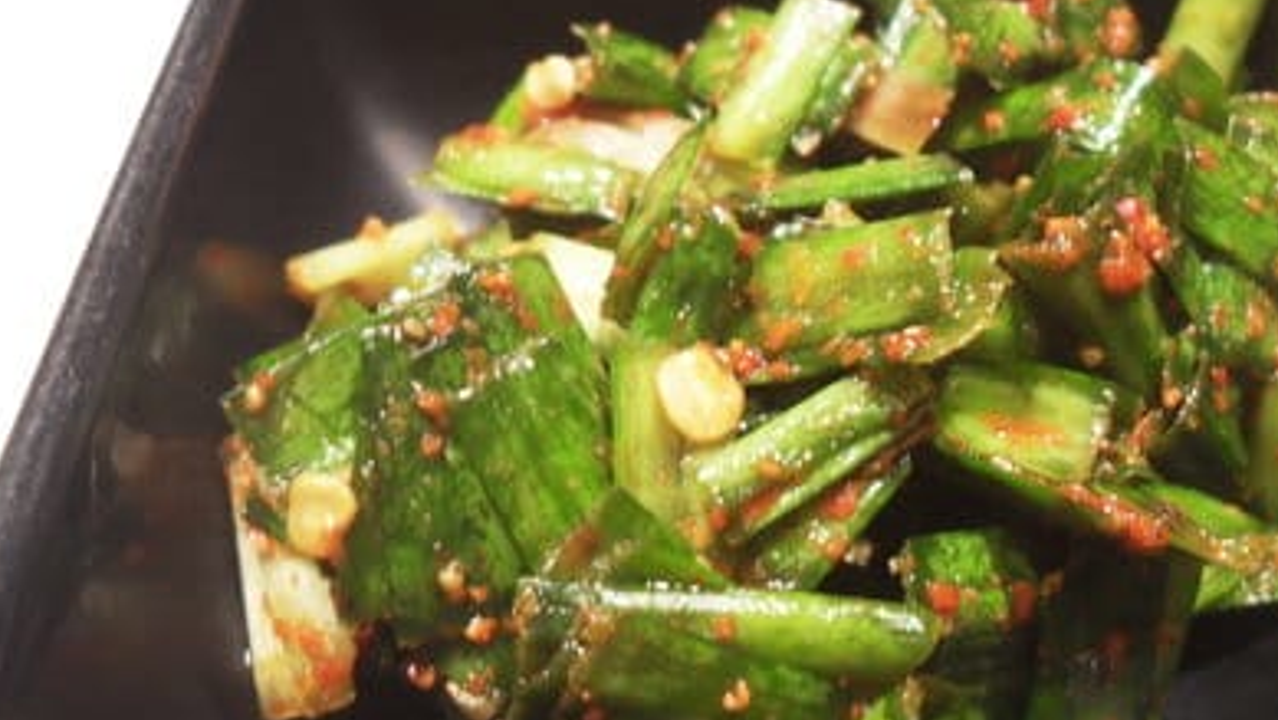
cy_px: 367
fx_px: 1661
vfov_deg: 24.4
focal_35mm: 49
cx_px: 782
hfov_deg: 41.8
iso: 200
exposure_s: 1/10
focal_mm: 6.2
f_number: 2.8
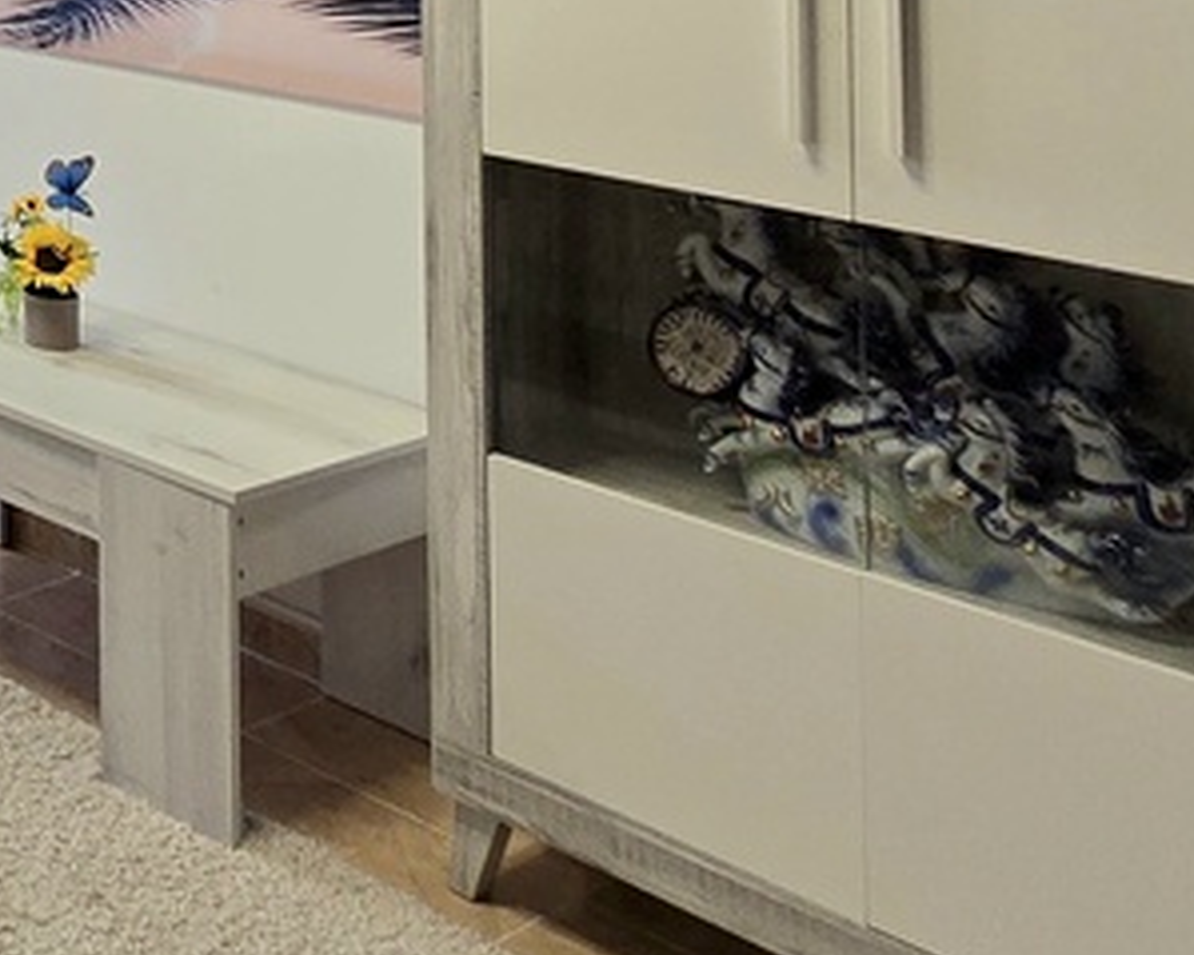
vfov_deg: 25.4
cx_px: -659
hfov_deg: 25.7
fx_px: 1802
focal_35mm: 51
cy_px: -300
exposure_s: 1/101
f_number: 2.2
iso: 64
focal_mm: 2.2
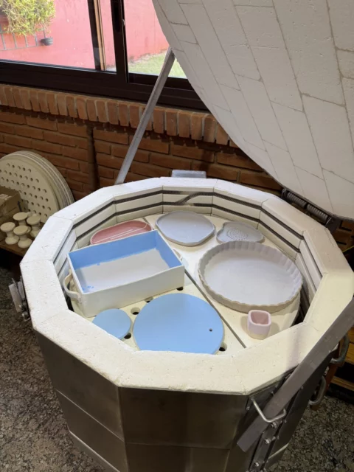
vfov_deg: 71.6
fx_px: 327
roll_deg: -1.0
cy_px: 236
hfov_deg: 56.8
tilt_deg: -35.0
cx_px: 177
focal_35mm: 24
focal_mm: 6.76
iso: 160
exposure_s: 1/120
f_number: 1.78
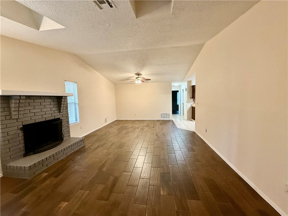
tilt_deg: -4.3
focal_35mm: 14
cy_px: 108
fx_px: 116
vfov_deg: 85.7
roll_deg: +0.7
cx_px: 144
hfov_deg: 102.1
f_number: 2.2
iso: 400
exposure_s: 1/60
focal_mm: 2.22
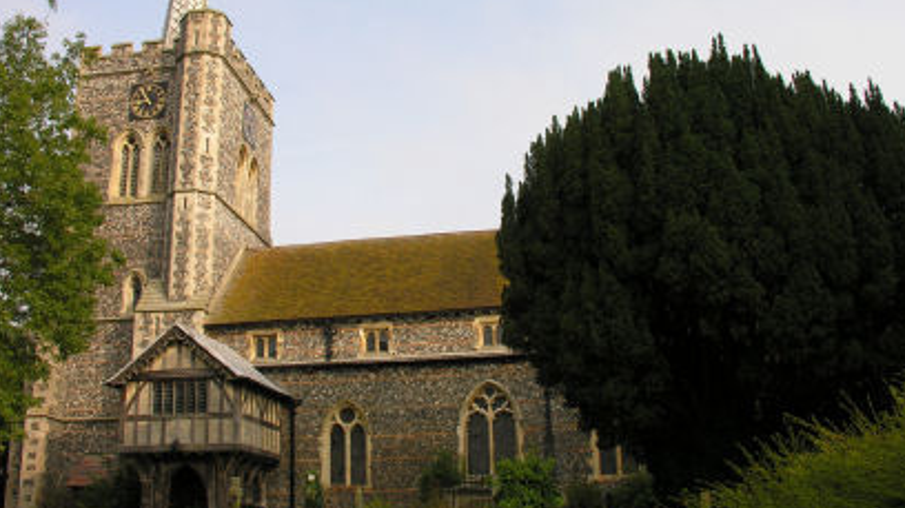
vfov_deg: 27.6
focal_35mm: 43
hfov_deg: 47.4
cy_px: 214
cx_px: 435
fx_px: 1031
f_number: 5
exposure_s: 1/160
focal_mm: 8.9
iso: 50
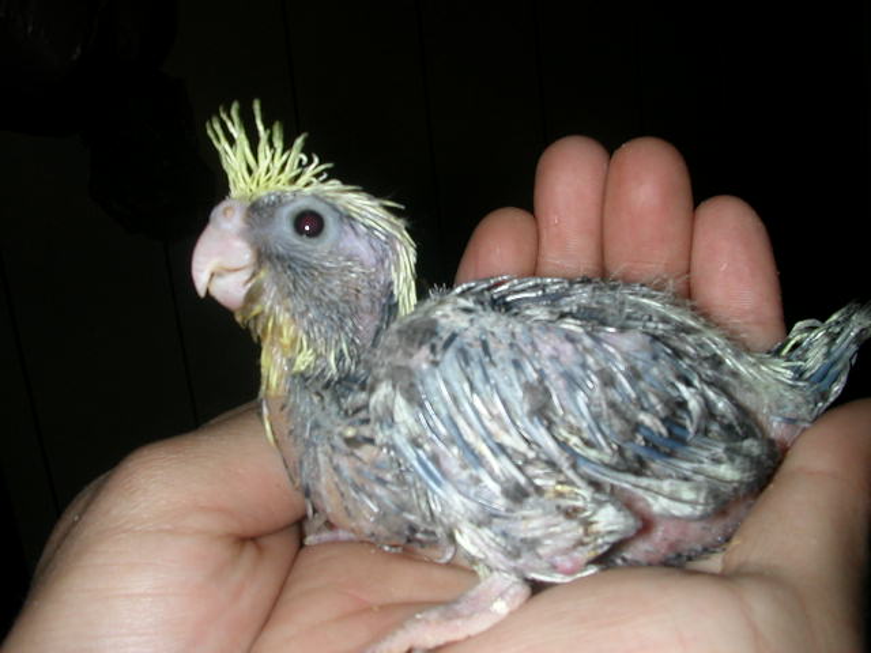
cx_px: 436
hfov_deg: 50.1
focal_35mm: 37
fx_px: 931
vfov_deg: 38.7
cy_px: 326
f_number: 4.5
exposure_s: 1/59.9
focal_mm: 5.6
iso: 100
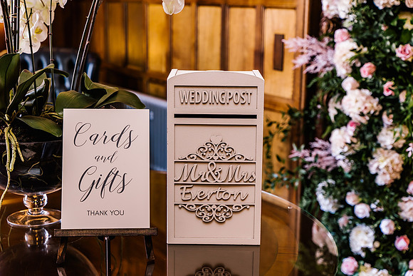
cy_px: 138
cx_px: 206
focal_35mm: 59
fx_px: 677
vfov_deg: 23.0
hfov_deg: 33.9
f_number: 4
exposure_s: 1/100
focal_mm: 59
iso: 800
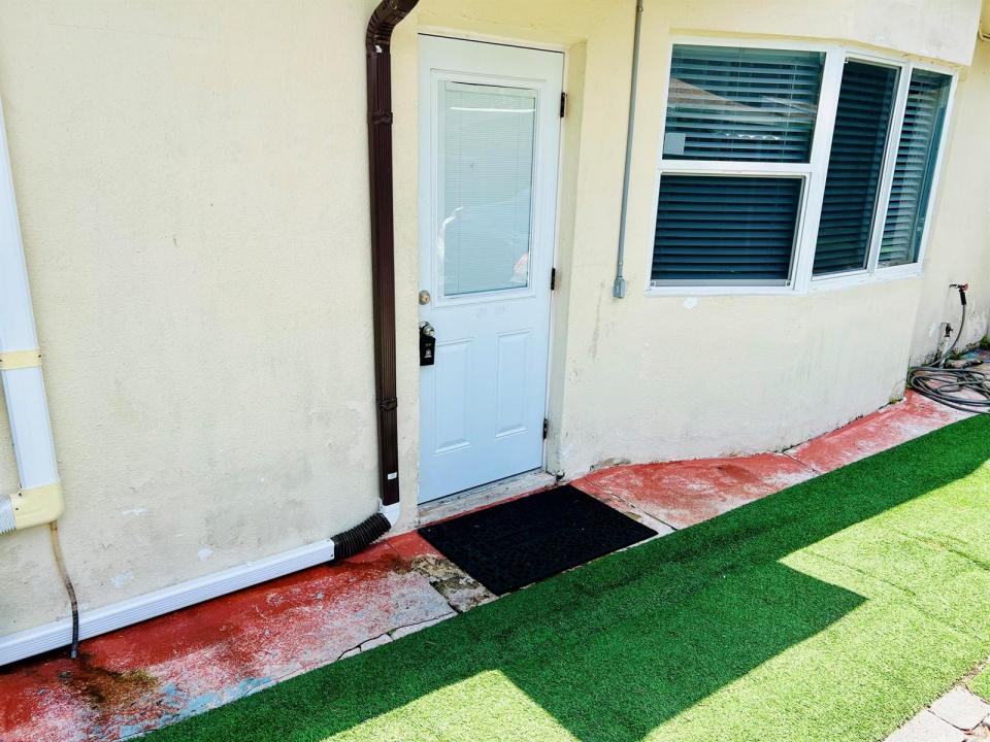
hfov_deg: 67.3
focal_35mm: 26
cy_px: 371
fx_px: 744
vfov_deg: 53.1
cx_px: 495
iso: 50
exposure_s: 1/2083
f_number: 1.5
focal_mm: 5.7
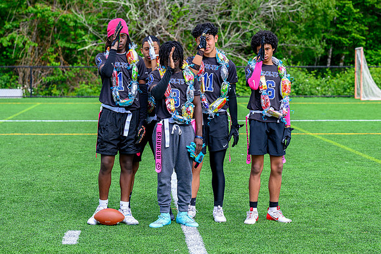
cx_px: 179
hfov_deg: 21.1
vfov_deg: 14.2
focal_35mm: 97
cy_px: 115
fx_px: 1023
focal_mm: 70
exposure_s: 1/1000
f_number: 4
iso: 220
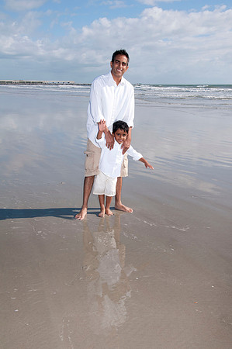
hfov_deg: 34.1
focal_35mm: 39
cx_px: 116
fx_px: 378
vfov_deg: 49.6
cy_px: 174
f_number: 11
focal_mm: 26
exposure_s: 1/250
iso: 100
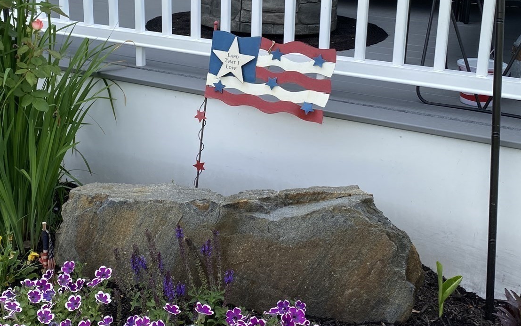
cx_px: 208
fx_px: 724
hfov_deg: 39.4
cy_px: 84
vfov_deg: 25.1
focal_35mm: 51
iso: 32
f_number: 1.8
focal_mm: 4.25
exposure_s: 1/816
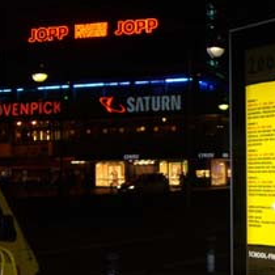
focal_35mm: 72
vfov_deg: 23.8
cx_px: 291
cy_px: 198
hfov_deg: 22.8
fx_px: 647
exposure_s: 1/60
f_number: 2.7
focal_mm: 6.2
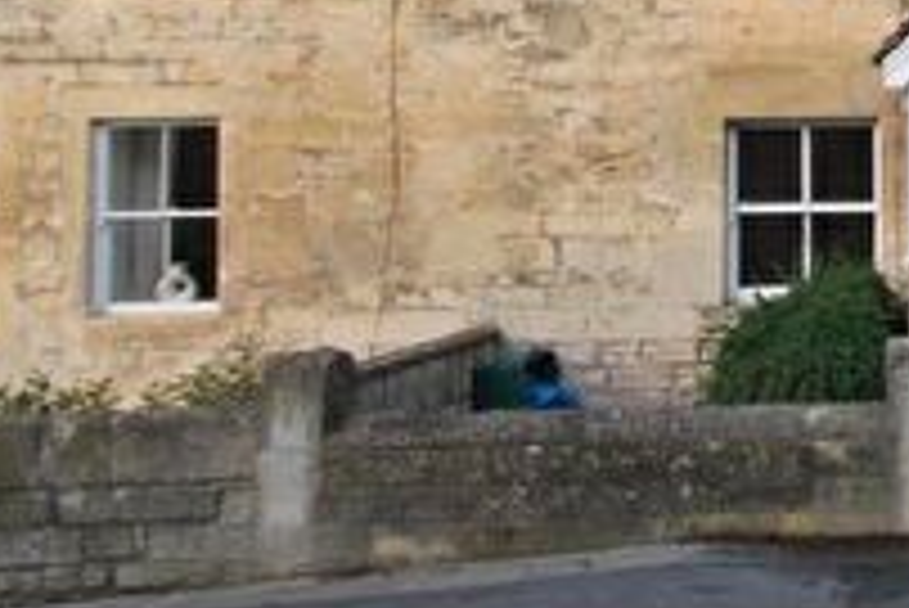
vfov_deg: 25.2
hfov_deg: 32.6
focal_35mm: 52
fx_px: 1314
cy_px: 54
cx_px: 1044
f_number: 5.6
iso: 100
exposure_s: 1/125
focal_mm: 10
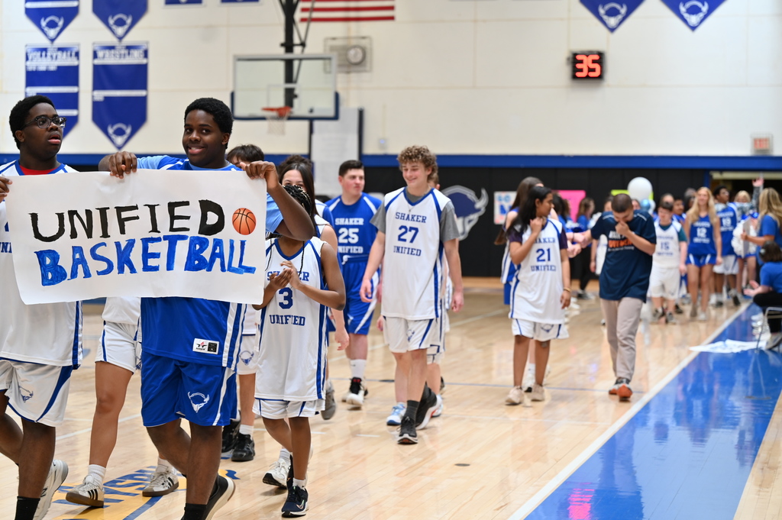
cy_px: 260
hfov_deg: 28.9
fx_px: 1519
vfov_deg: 19.4
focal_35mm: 70
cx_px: 391
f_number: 2.8
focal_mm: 70
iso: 400
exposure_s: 1/160
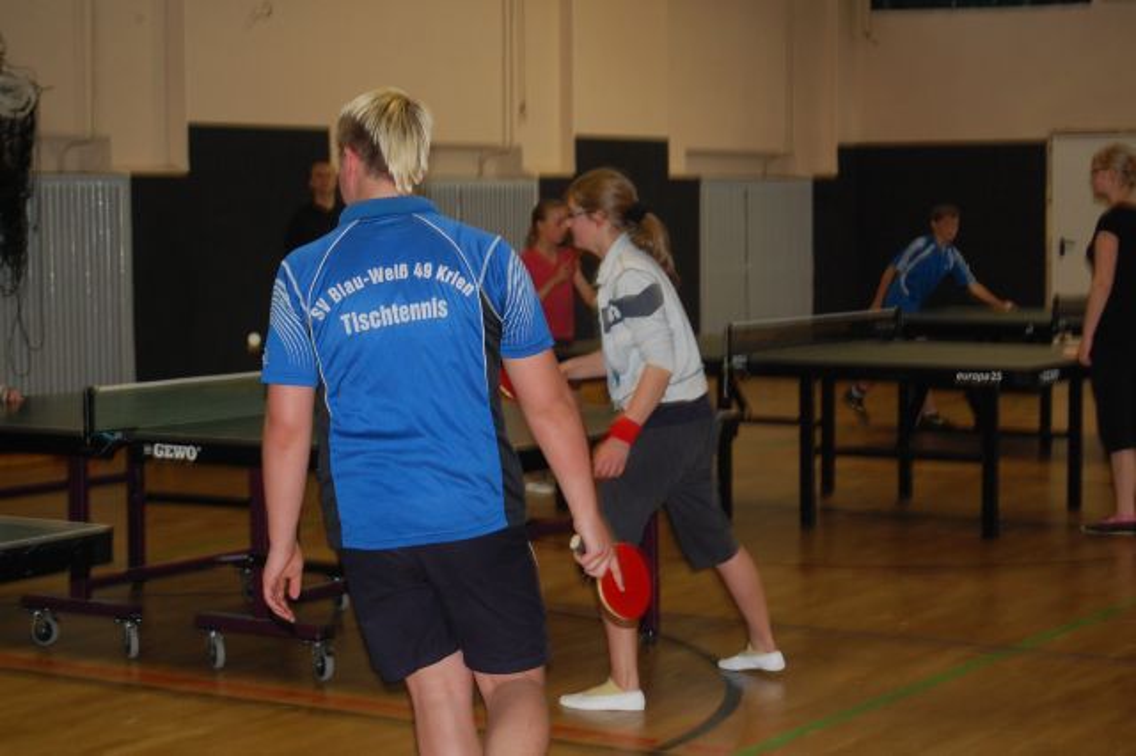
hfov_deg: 26.0
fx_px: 2460
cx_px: 568
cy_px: 378
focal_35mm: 78
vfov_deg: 17.5
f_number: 5.6
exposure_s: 1/60
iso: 640
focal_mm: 52
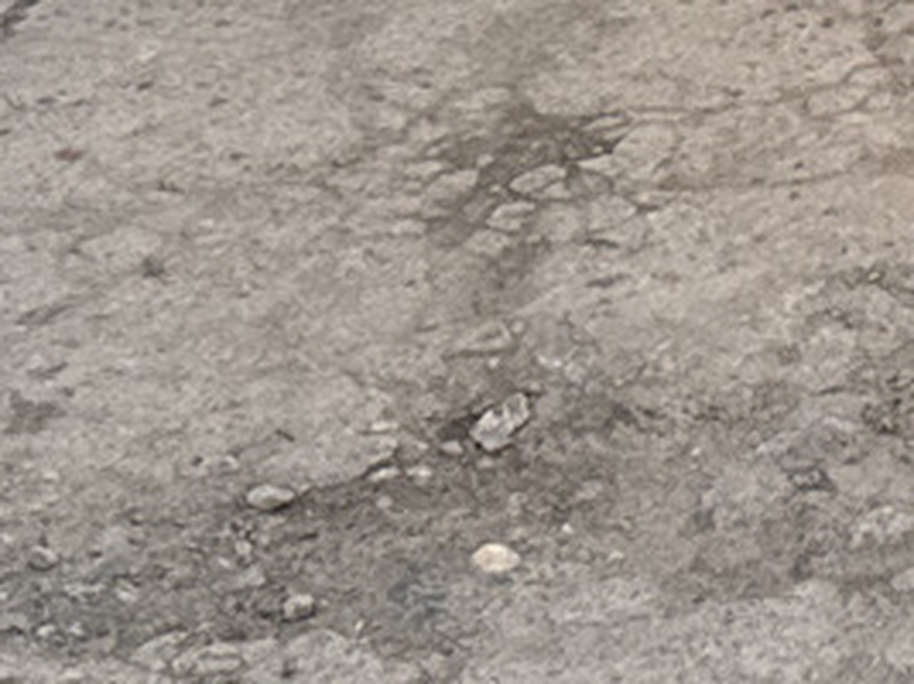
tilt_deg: -14.6
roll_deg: +3.8
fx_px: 4751
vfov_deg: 7.7
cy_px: -910
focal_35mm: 180
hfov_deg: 10.4
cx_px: 1582
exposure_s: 1/470
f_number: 1.78
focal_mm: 6.76
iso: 80
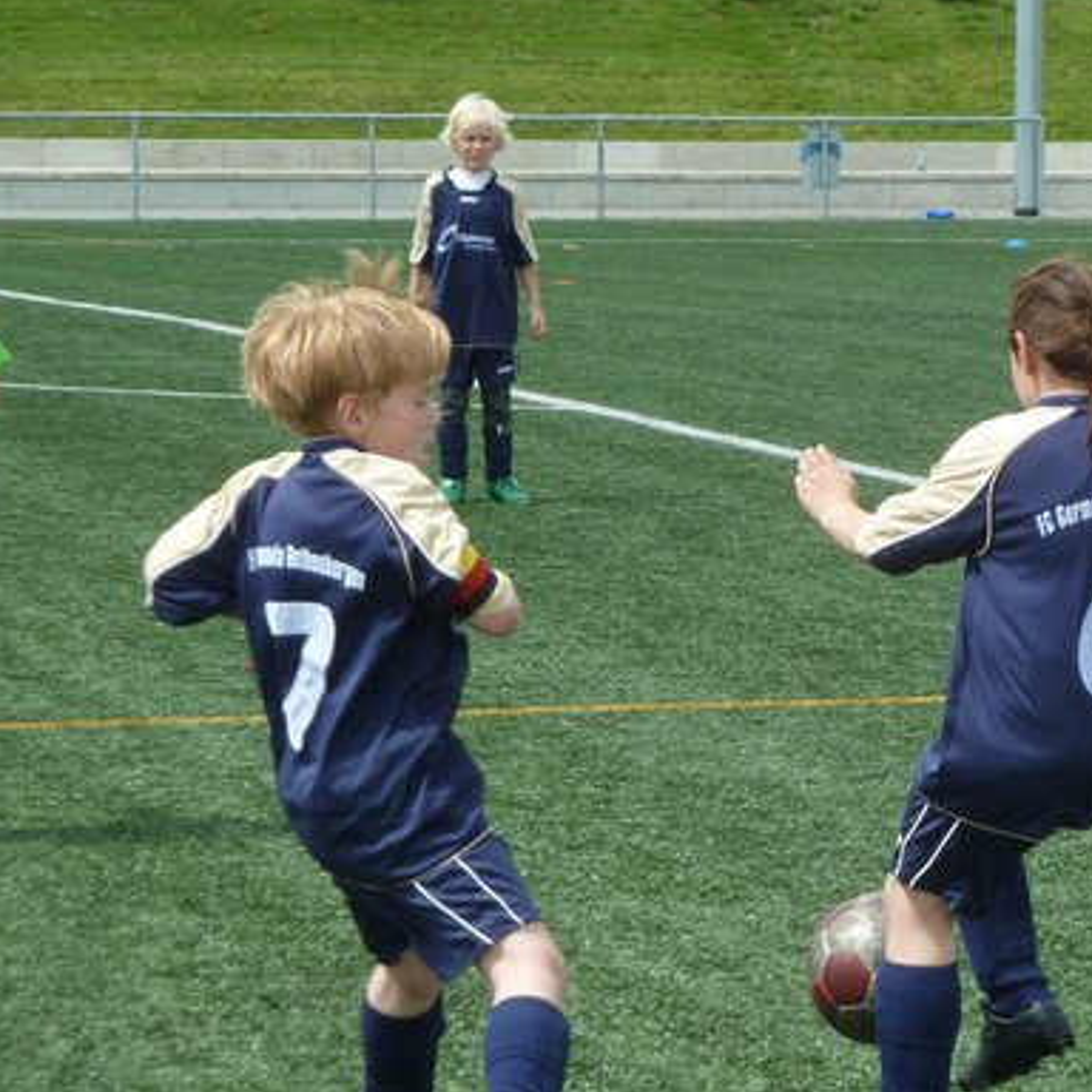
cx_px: 876
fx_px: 6389
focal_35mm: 179
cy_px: 621
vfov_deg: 9.8
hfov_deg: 9.7
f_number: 4.4
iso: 100
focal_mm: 18.2
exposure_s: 1/400
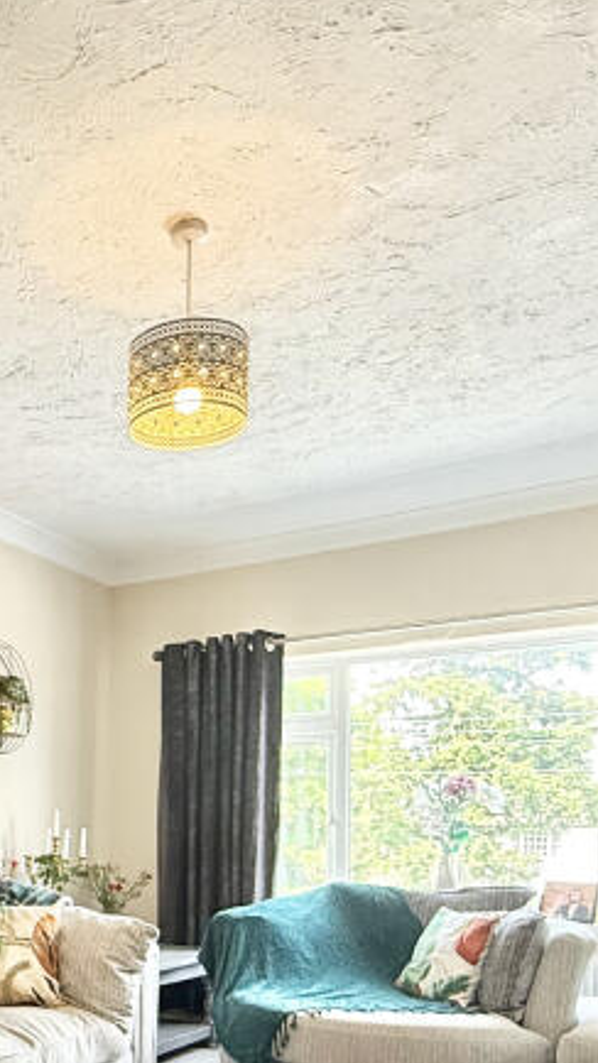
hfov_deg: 29.9
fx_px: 1015
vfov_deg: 51.9
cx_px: -42
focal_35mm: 36
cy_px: 847
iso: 160
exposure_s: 1/100
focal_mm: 2.22
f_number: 2.2
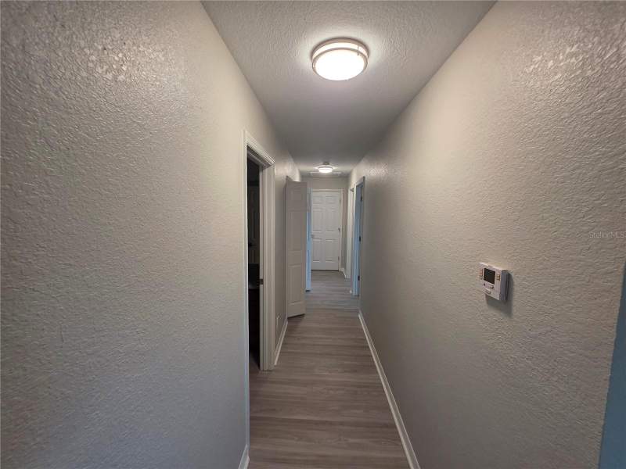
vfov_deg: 89.9
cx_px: 313
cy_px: 234
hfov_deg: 106.2
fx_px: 235
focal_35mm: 13
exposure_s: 1/120
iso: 200
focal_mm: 2.2
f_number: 1.9
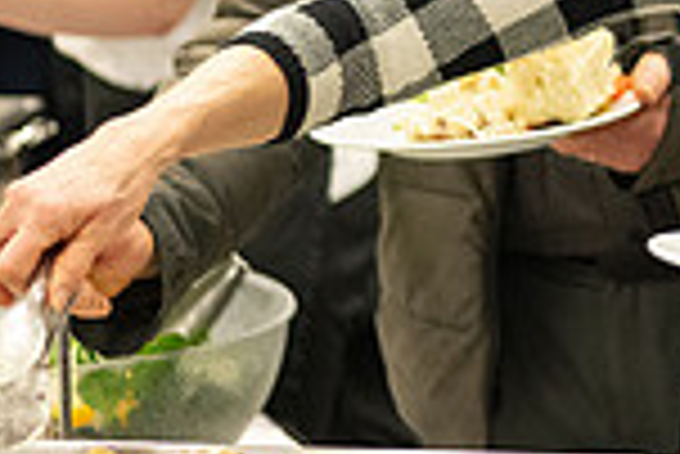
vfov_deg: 7.1
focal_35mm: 192
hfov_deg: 10.4
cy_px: -25
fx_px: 3630
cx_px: 1009
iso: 3200
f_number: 1.8
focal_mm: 50
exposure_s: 1/400
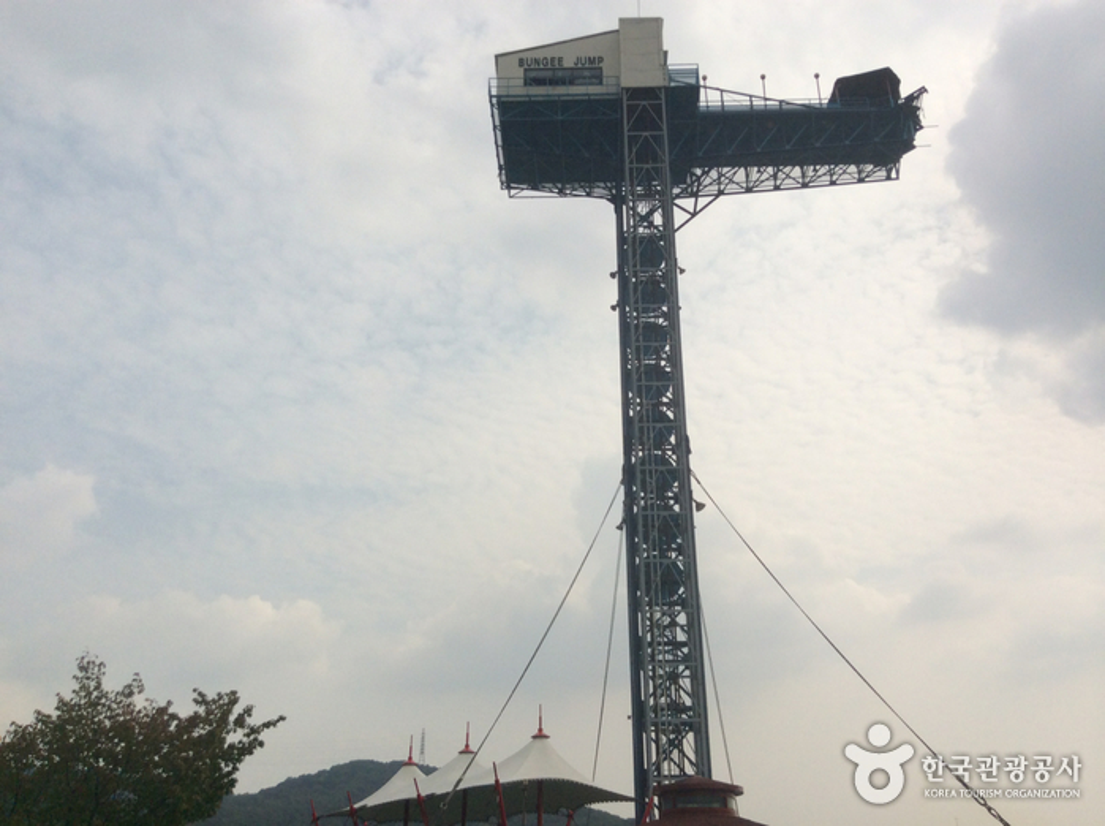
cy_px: 413
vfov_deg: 42.8
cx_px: 552
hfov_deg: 55.4
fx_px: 1052
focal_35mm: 33
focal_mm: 3.3
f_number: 2.4
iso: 32
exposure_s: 1/3584
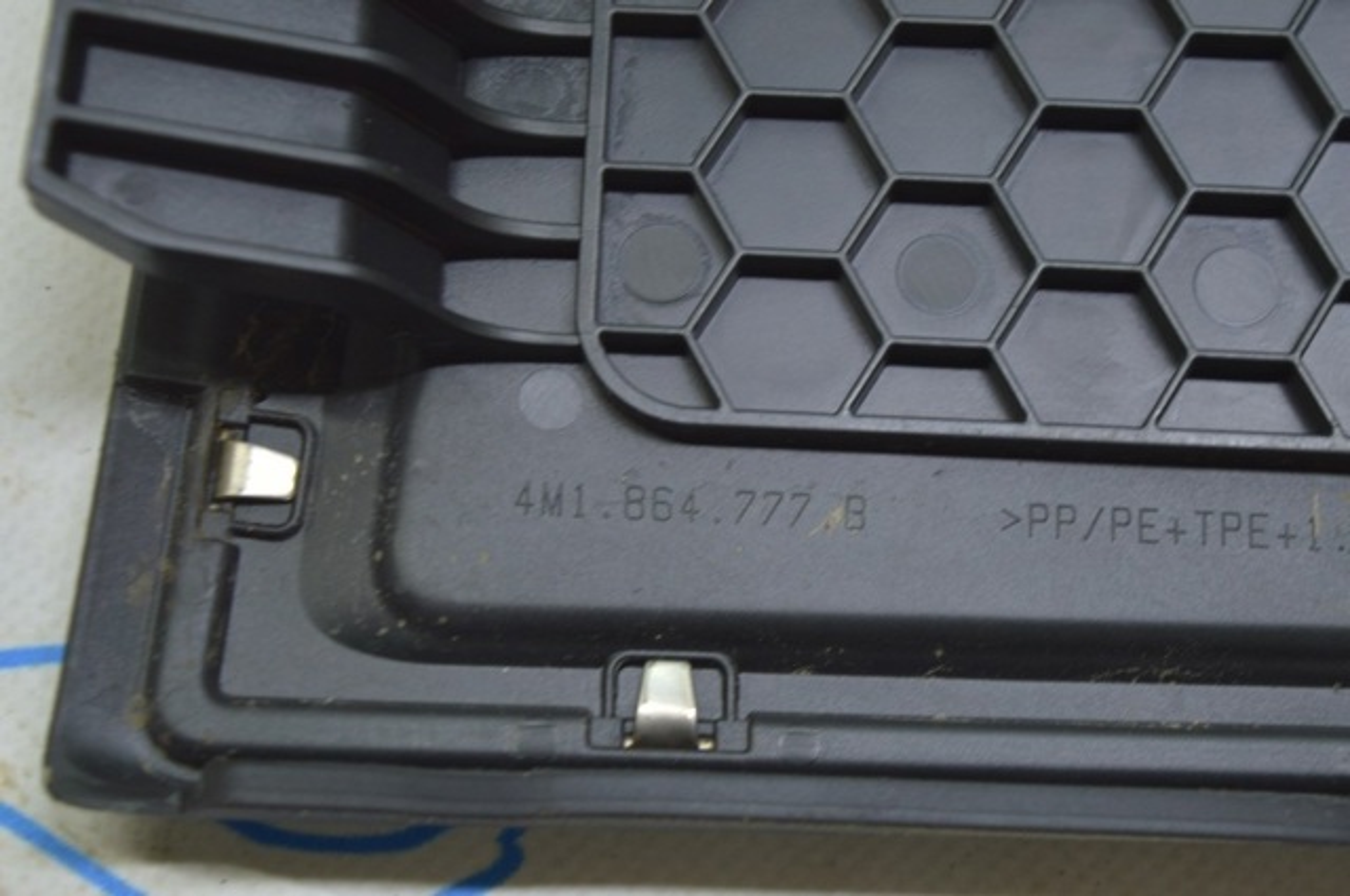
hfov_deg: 24.6
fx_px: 3090
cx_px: 675
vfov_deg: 16.5
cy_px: 448
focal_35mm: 82
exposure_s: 1/20
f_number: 5.6
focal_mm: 55
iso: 400
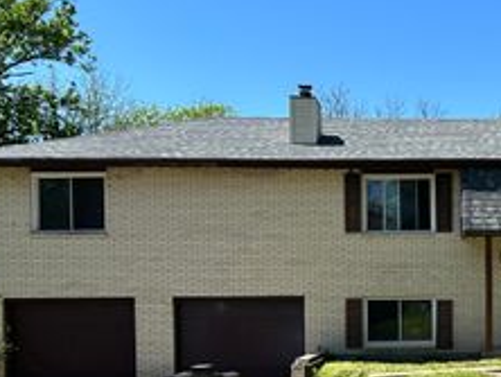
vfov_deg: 26.5
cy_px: 306
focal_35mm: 54
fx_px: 782
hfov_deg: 33.4
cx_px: 463
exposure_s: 1/3356
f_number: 1.78
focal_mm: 6.86
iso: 80
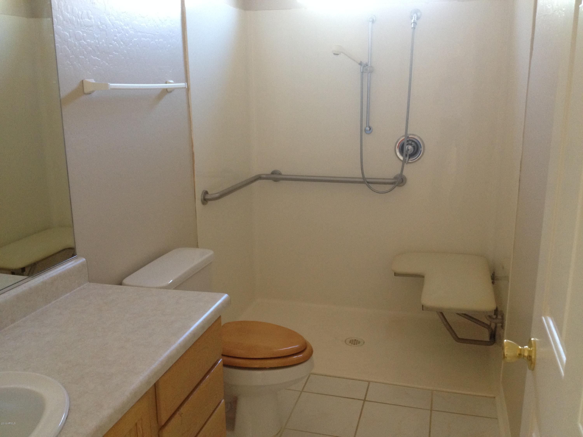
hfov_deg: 52.6
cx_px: 292
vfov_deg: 40.7
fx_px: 589
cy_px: 218
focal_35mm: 35
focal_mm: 4.28
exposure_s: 1/20
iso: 160
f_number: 2.4
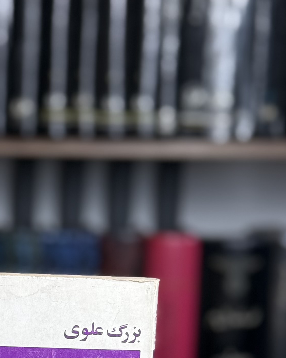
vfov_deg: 14.0
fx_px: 1429
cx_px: -33
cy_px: 371
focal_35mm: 135
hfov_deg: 11.3
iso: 80
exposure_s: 1/100
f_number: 1.78
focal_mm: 6.76
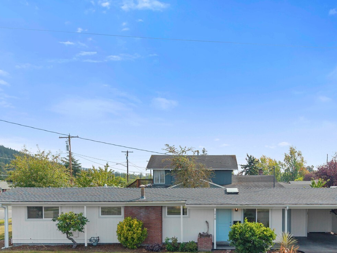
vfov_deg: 35.7
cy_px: 199
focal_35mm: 39
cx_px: 209
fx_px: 380
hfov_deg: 47.5
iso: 210
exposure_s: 1/3200
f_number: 1.8
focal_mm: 8.67
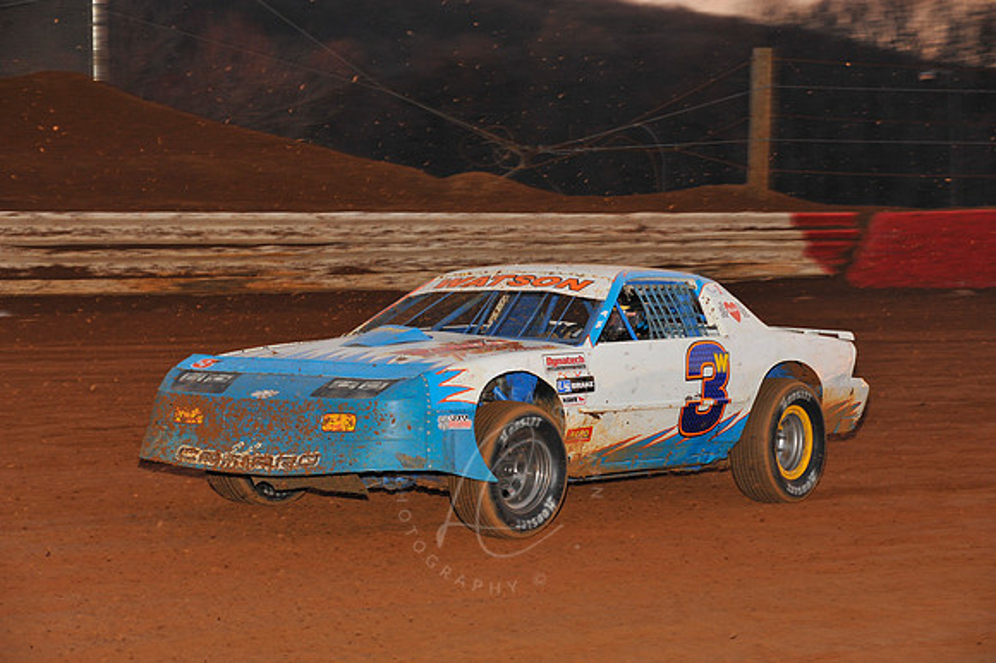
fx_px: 3318
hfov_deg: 17.1
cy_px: 332
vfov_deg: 11.4
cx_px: 498
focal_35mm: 120
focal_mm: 120
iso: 640
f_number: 7.1
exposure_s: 1/250
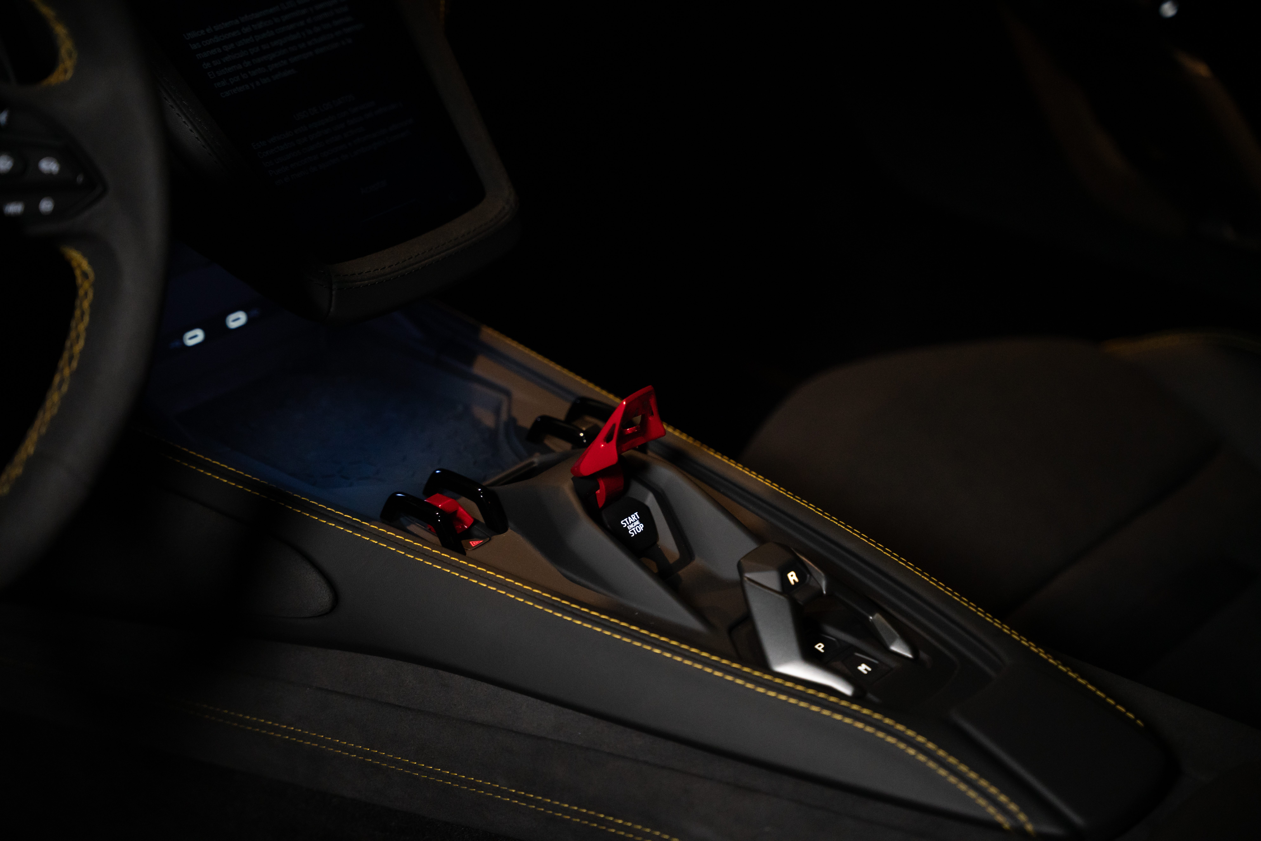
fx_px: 2452
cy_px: 420
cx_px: 630
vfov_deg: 19.5
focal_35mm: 70
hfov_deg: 28.8
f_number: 2.8
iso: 3200
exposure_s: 1/50
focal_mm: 70
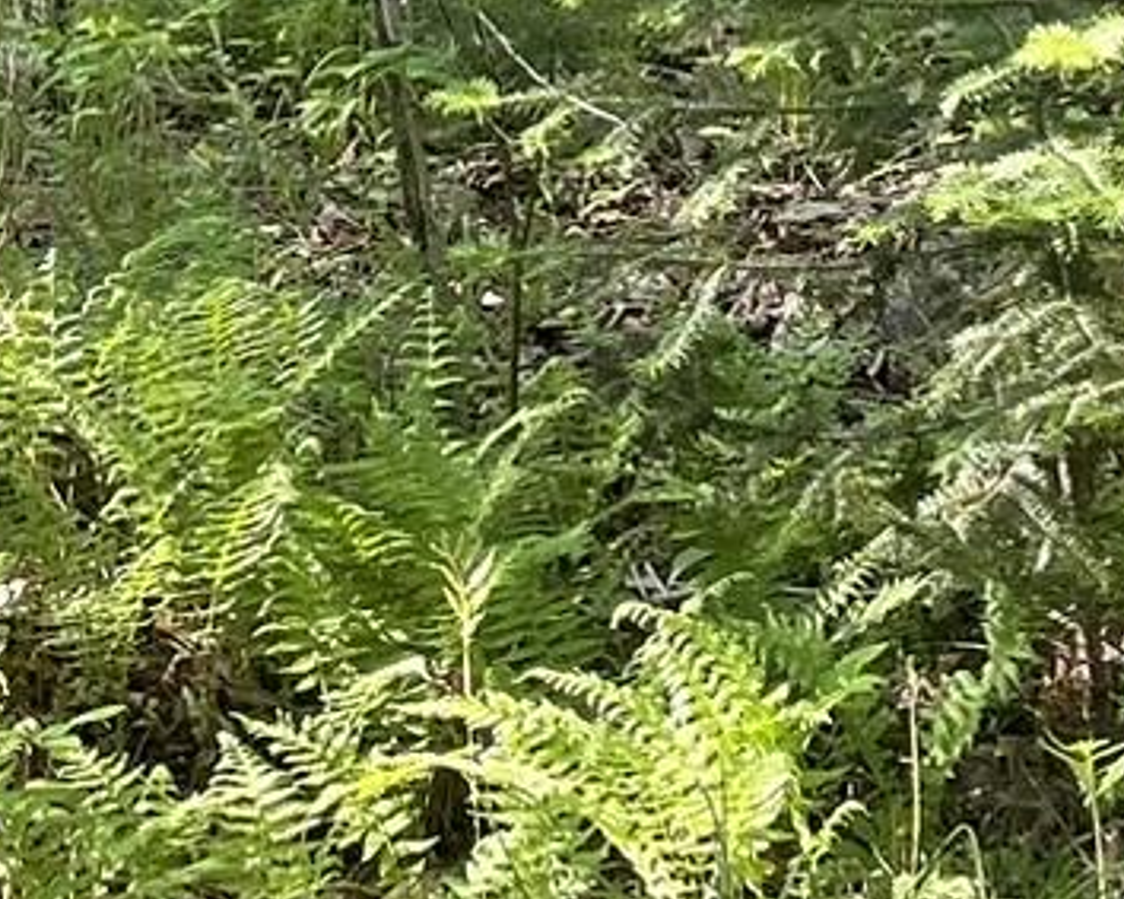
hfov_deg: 13.0
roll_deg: +1.4
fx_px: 4889
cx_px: 3
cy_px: -565
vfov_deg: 10.1
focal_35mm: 147
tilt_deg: +1.8
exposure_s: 1/121
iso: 64
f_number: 1.6
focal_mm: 4.2
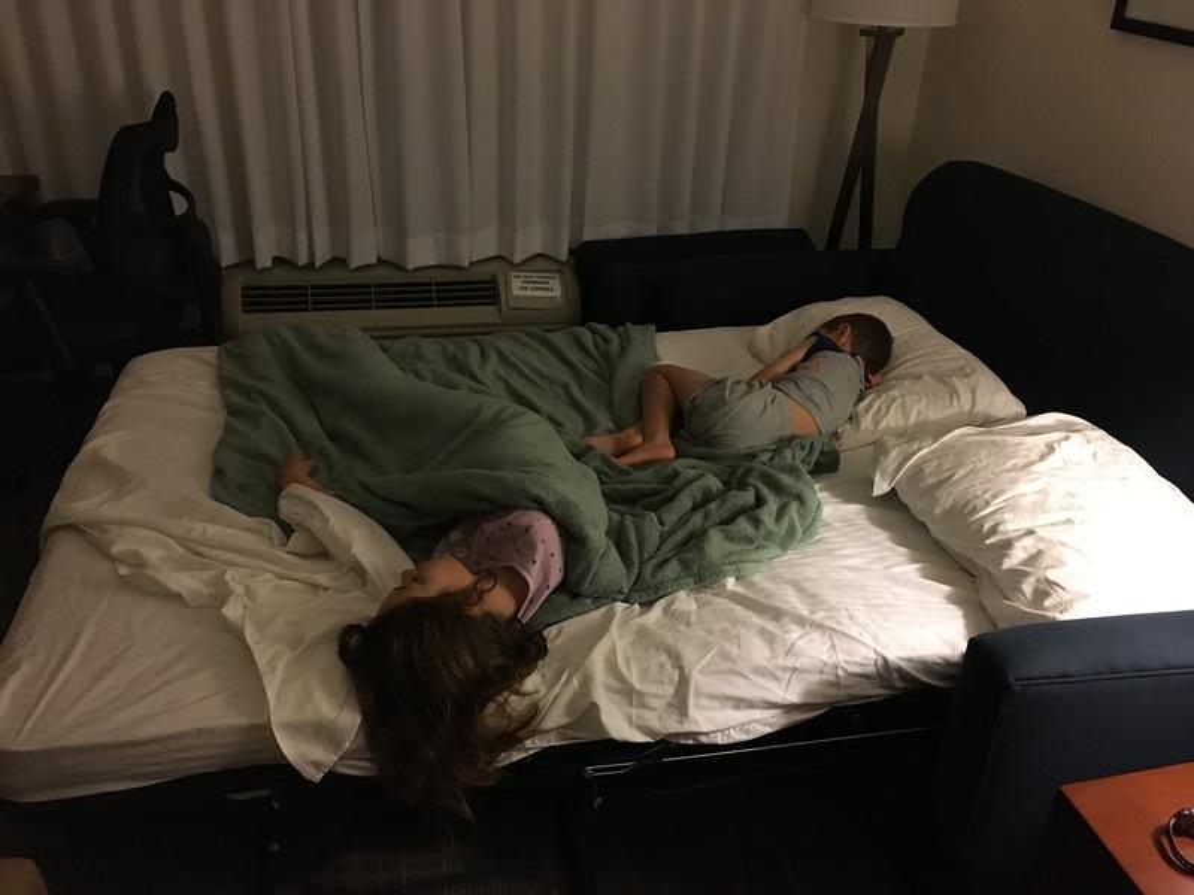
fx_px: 1000
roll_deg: -2.1
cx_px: 597
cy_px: 448
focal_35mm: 29
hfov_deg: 61.7
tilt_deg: -28.1
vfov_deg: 48.2
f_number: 2.2
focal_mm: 4.15
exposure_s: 1/15
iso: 320
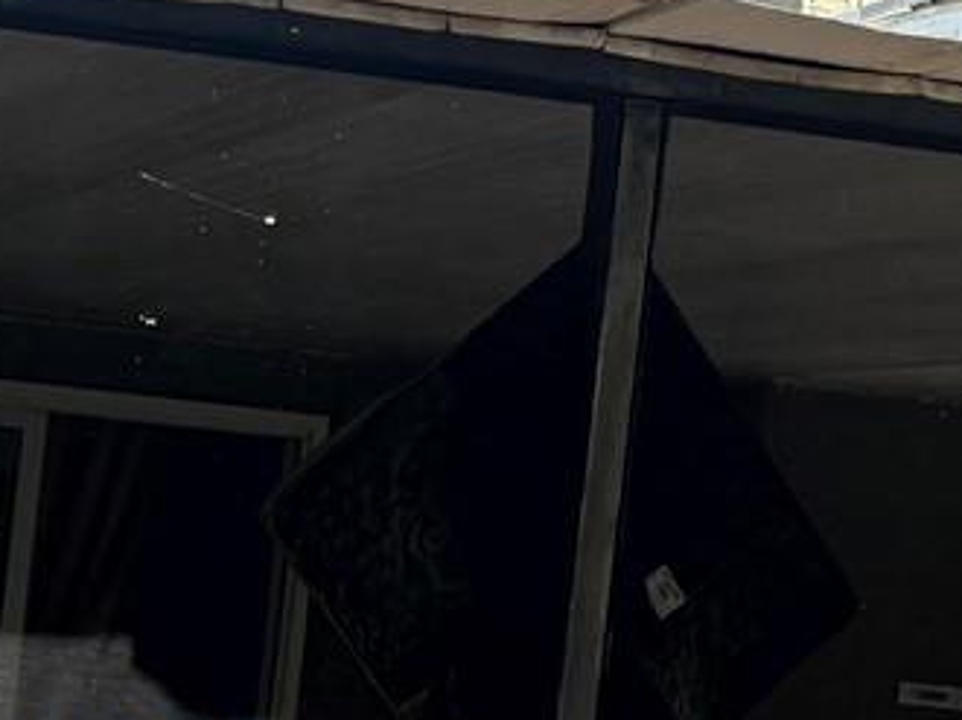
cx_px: -442
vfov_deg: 11.7
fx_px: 3499
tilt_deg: -1.2
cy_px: 678
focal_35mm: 126
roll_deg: -5.9
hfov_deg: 14.7
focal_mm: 5.96
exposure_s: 1/1984
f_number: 1.6
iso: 50
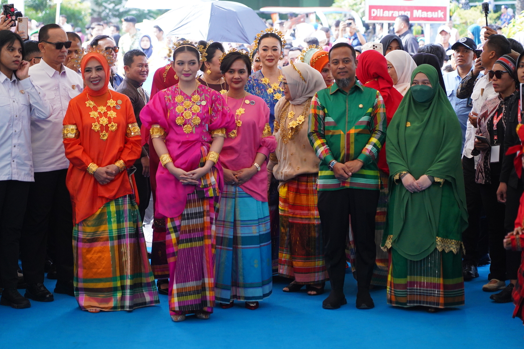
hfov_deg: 19.3
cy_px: 175
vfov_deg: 12.9
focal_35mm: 106
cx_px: 264
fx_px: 1543
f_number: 4
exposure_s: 1/1000
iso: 3200
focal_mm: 105
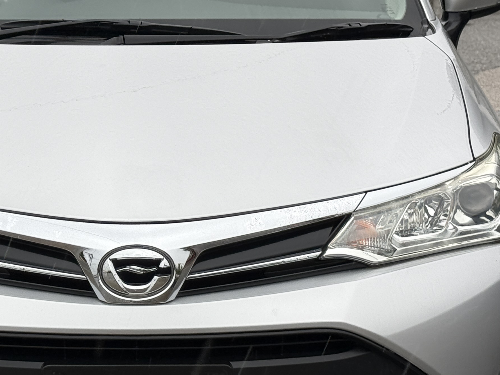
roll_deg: -0.1
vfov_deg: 13.6
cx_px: 134
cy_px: 164
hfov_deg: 18.0
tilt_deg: -11.6
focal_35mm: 109
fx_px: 1574
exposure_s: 1/224
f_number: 1.78
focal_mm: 6.76
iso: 80
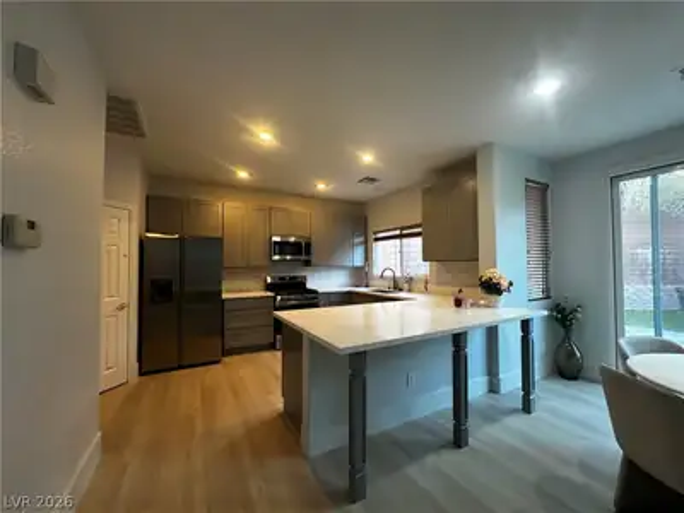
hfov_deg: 102.1
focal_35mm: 14
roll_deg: -0.6
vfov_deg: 85.7
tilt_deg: +1.8
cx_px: 342
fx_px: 277
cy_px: 256
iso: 160
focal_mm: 2.22
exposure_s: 1/60
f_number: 2.2
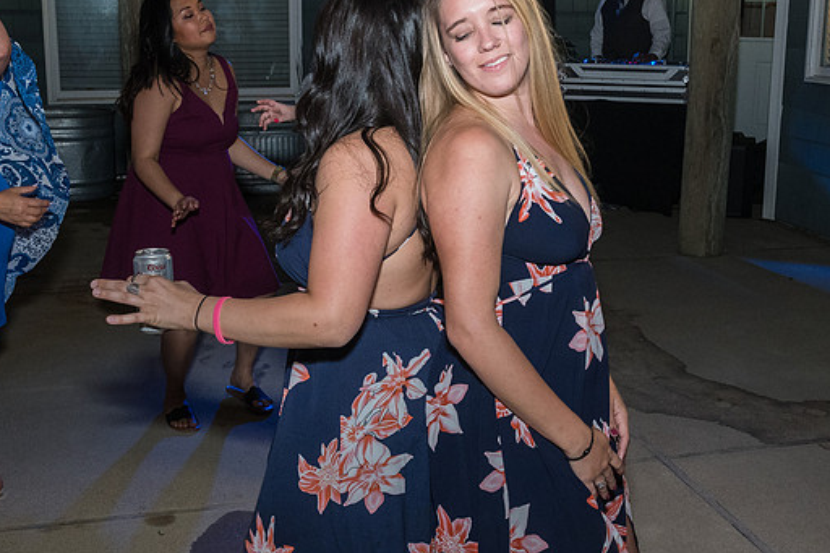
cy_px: 229
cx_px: 432
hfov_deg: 41.9
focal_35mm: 47
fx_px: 1083
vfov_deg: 28.6
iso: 2000
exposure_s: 1/80
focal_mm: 20
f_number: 6.3
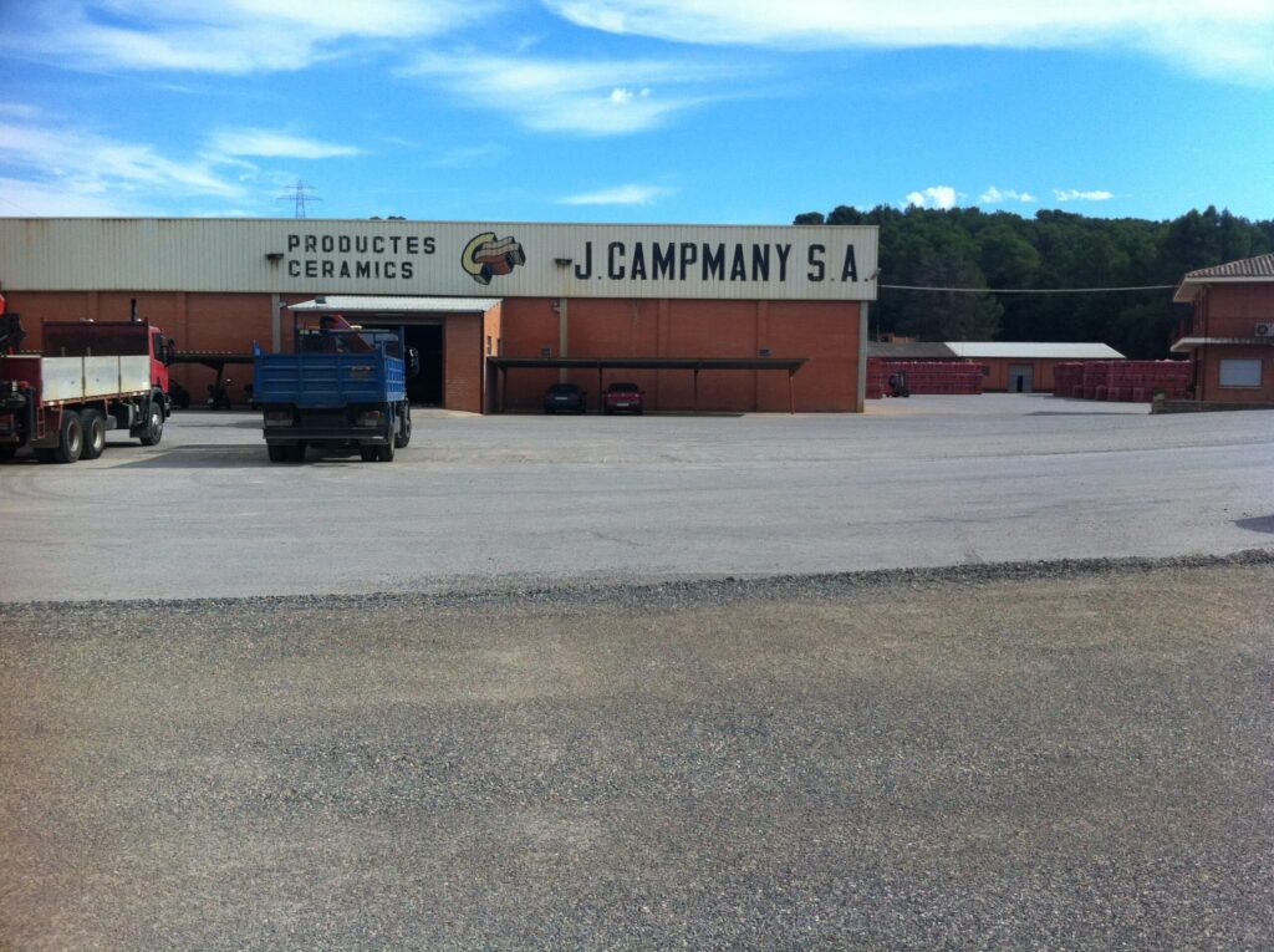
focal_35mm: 35
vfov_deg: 40.6
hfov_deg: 52.7
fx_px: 1286
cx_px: 637
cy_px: 476
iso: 80
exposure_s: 1/1964
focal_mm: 3.85
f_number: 2.8
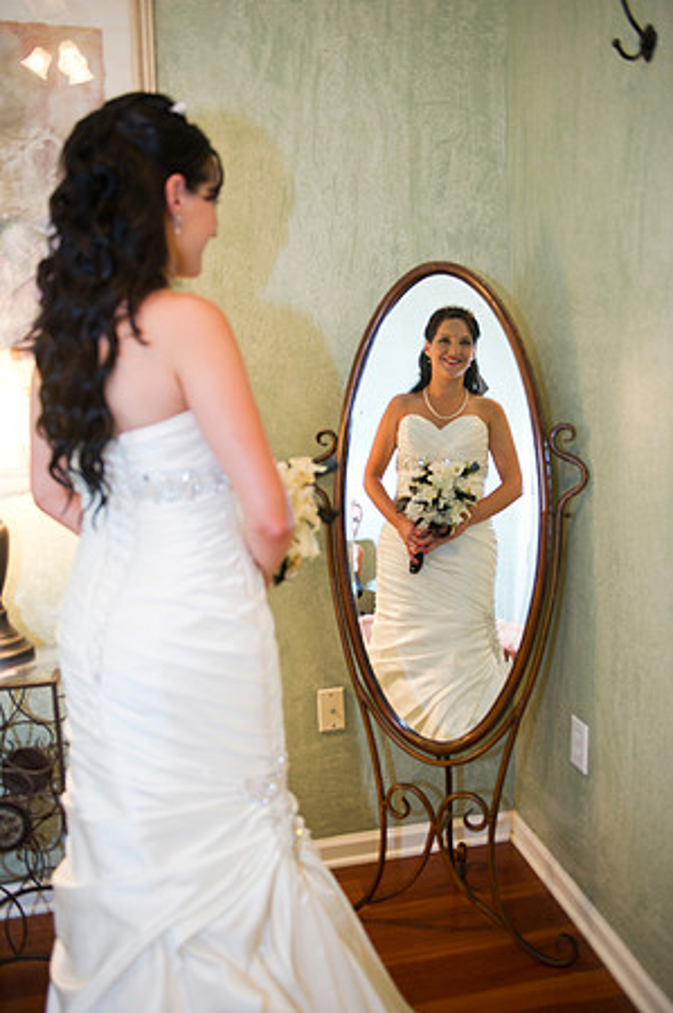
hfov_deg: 42.2
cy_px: 506
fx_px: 871
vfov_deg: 60.3
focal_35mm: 31
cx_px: 336
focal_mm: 31
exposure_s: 1/100
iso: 800
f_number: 2.8
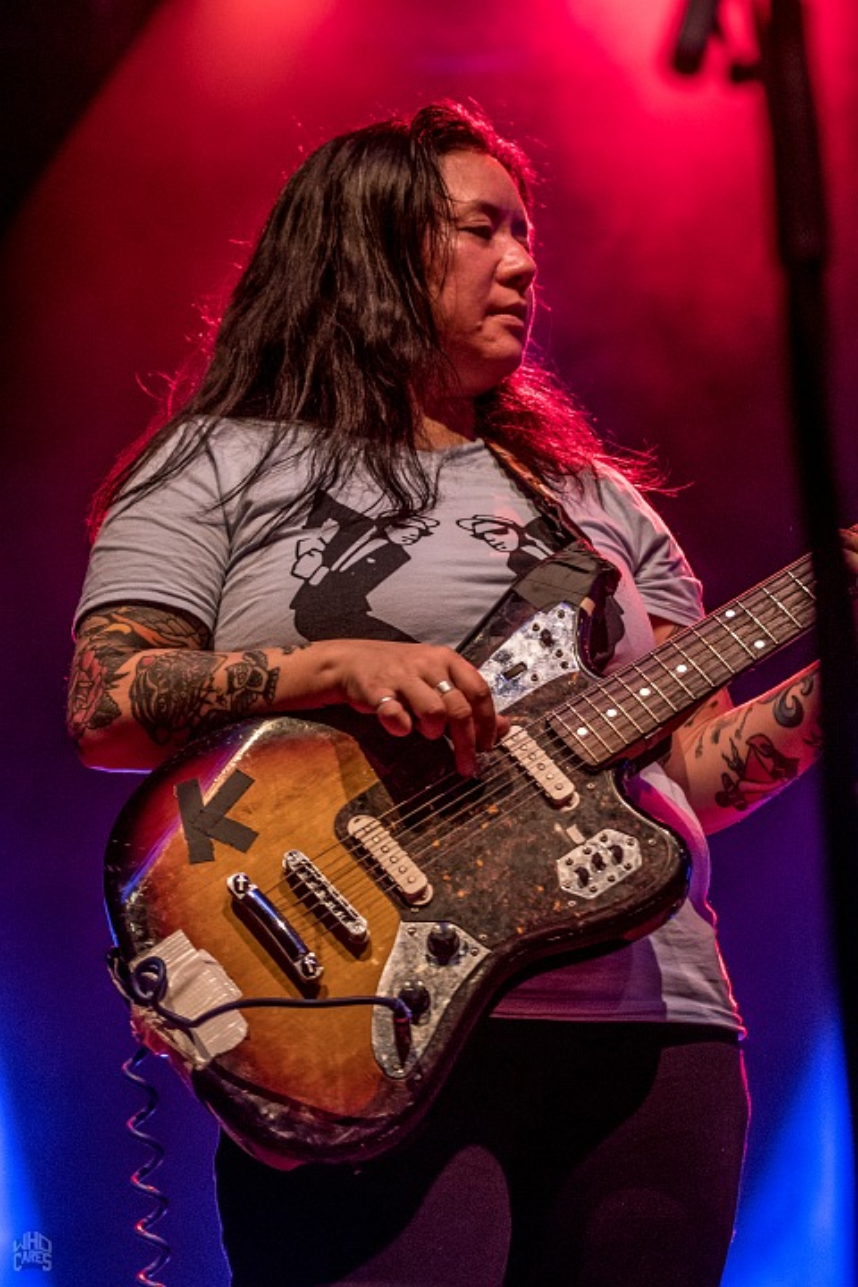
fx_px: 3753
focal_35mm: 105
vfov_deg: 19.5
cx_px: 429
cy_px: 644
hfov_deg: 13.0
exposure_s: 1/100
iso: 1600
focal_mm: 70
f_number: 2.8
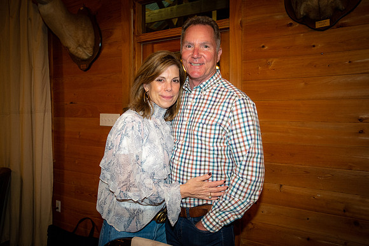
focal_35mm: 30
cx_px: 184
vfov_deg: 43.6
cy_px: 123
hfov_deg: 62.0
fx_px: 307
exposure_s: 1/125
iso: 4000
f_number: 3.5
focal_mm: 30
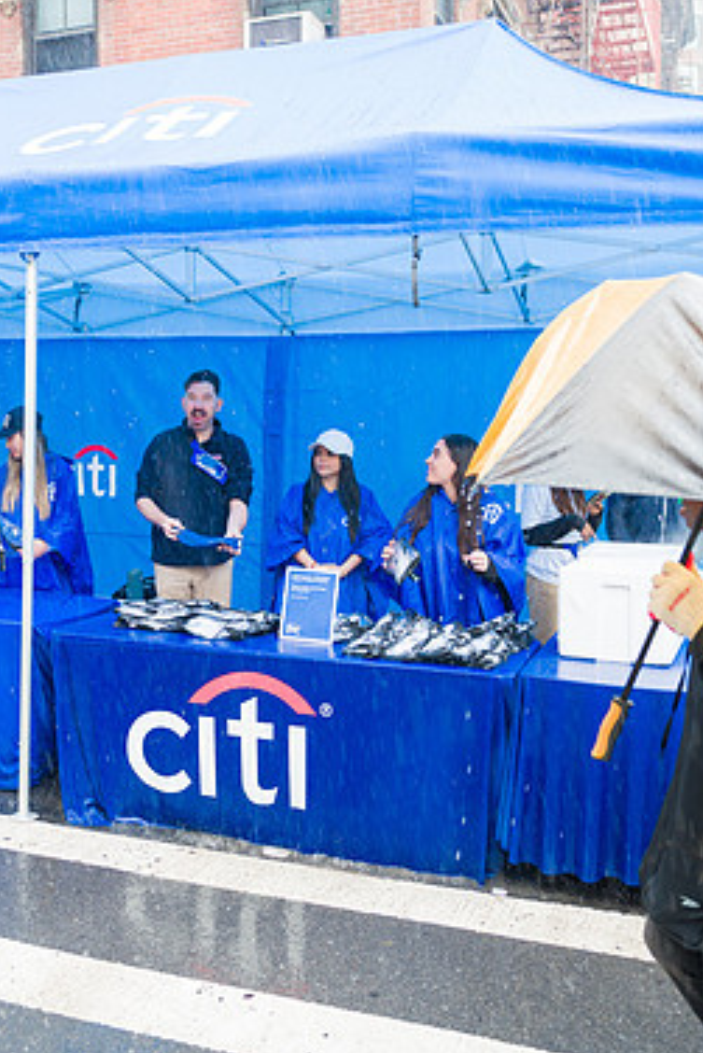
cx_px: 218
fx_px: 1083
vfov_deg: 51.9
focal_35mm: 37
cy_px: 526
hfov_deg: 35.5
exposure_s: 1/250
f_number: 3.2
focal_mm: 24
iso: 320
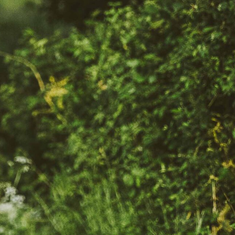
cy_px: 118
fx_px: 5630
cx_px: -161
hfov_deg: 2.4
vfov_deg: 2.4
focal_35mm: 733
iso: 500
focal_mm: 145
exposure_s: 1/5000
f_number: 2.8
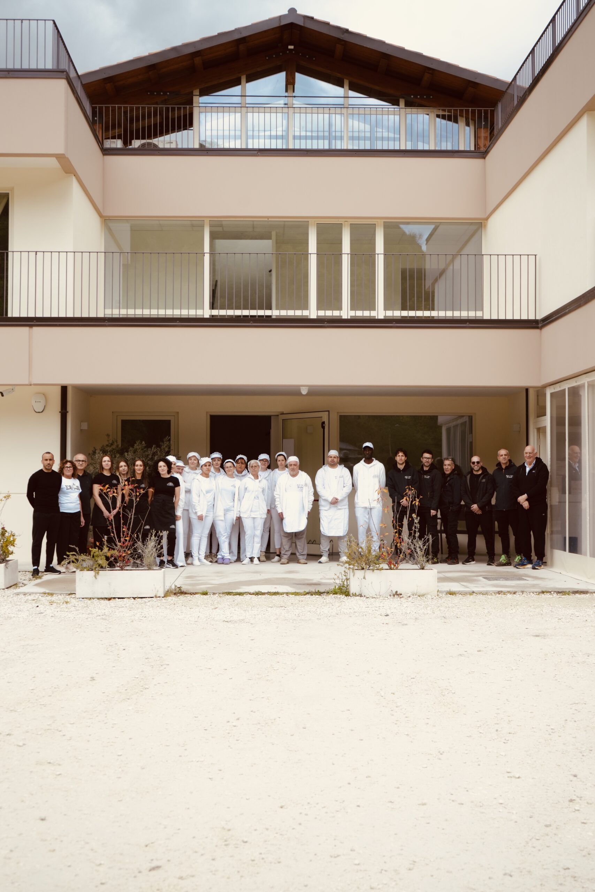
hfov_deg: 28.1
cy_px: 446
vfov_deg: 41.1
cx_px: 298
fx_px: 1190
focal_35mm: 48
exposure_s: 1/1600
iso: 500
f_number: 5.6
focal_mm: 48
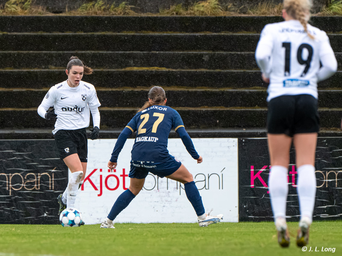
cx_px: 65
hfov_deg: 2.8
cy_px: 156
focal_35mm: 703
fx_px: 6946
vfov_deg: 2.1
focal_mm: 430
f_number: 6
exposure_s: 1/1000
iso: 5600
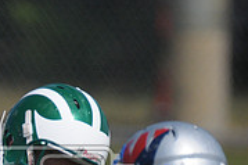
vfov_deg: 0.7
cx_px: -39
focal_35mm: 1943
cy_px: 198
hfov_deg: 1.1
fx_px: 13373
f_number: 4
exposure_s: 1/8000
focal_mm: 400
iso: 640
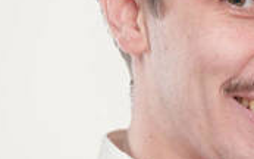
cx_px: 270
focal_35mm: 335
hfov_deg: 6.2
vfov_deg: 3.9
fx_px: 2318
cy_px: 130
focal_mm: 85
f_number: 3.5
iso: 400
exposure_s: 1/100
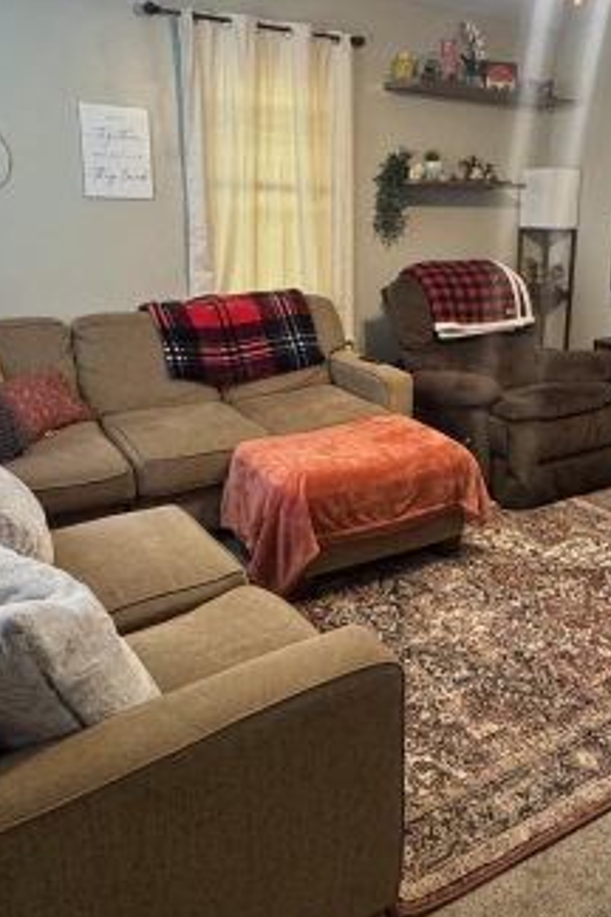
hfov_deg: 43.0
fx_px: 764
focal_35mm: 30
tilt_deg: -14.4
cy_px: 398
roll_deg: -0.4
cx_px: 405
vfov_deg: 61.7
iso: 400
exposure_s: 1/60
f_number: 2.2
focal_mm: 2.22
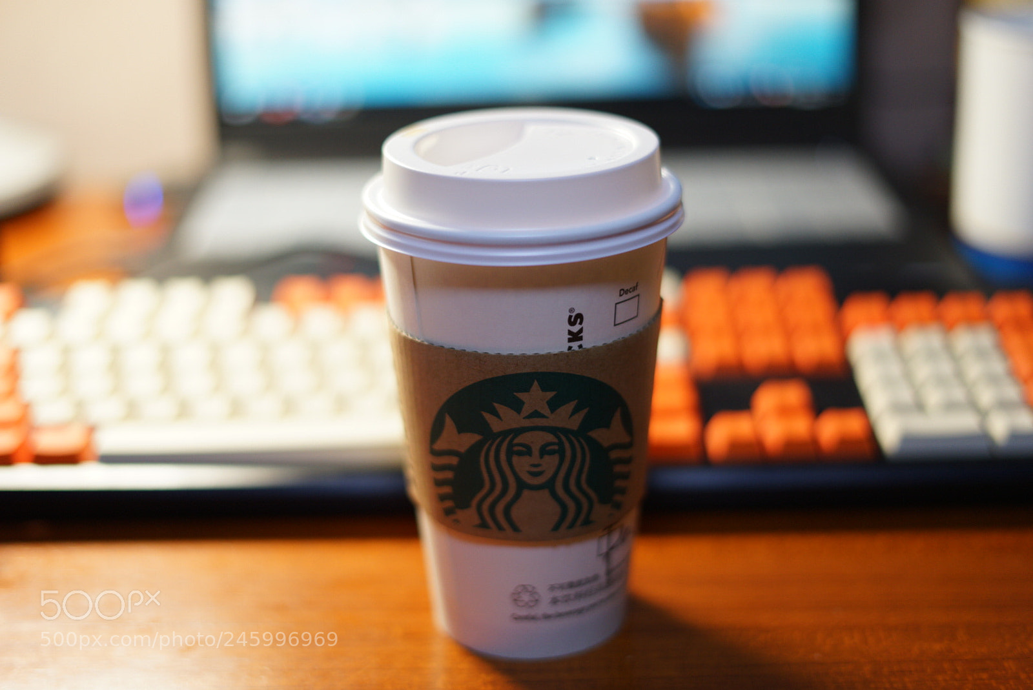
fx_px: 1436
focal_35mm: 50
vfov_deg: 27.0
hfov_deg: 39.6
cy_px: 345
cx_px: 516
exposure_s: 1/100
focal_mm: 50
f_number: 1.8
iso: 640
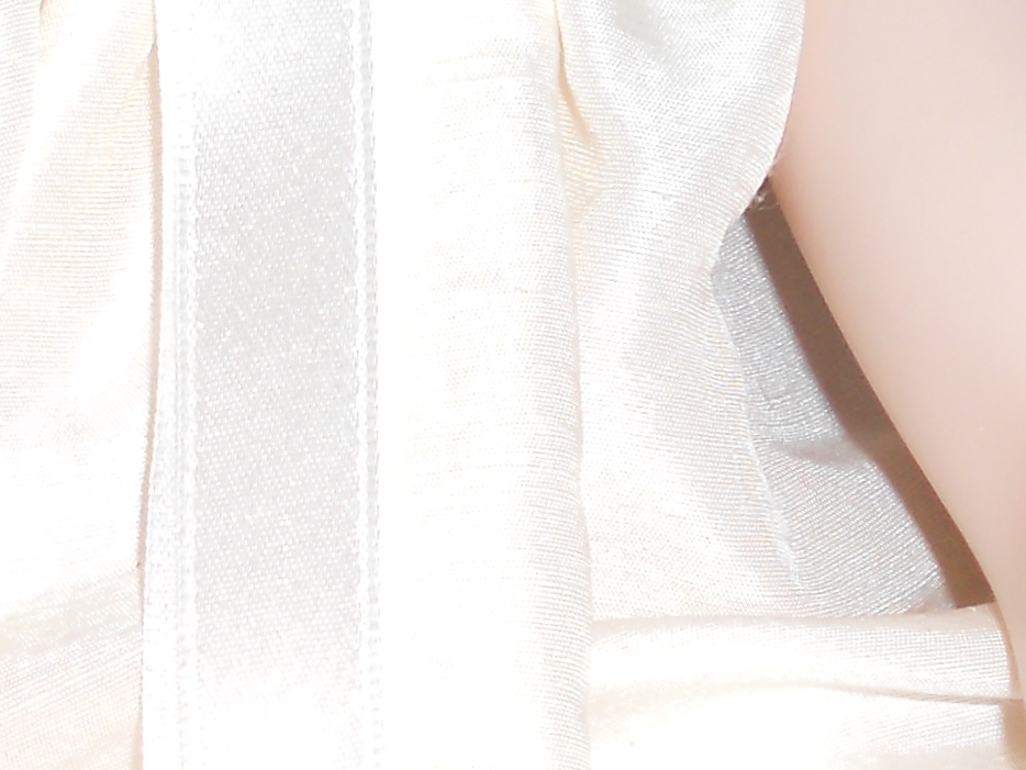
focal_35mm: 137
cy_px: 683
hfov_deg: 14.3
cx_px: 158
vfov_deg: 10.8
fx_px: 4062
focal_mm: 5.8
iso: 80
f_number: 3.5
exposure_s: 1/25
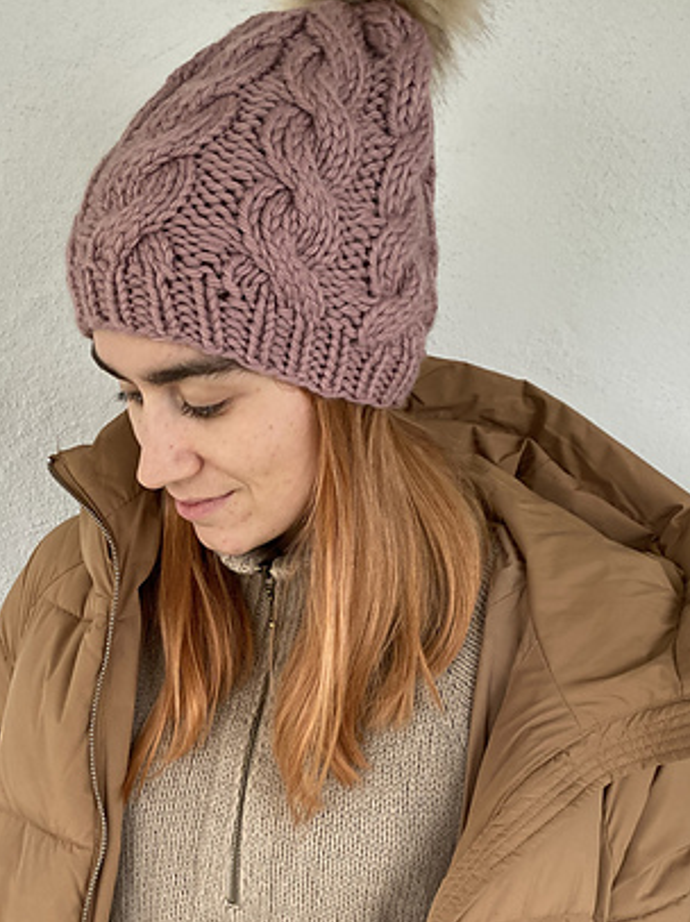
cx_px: 259
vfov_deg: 45.2
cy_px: 600
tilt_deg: -19.8
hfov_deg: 34.9
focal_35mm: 41
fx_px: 1091
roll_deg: +1.1
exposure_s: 1/120
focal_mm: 4.25
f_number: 1.8
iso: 125
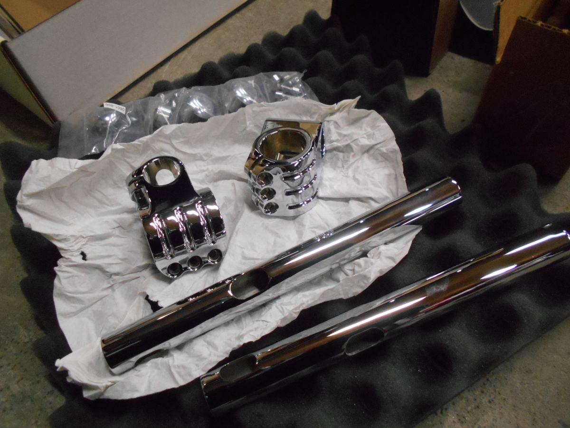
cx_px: 285
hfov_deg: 67.3
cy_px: 214
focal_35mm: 26
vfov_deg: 53.1
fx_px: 428
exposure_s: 1/100
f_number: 3.2
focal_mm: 4.6
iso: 800
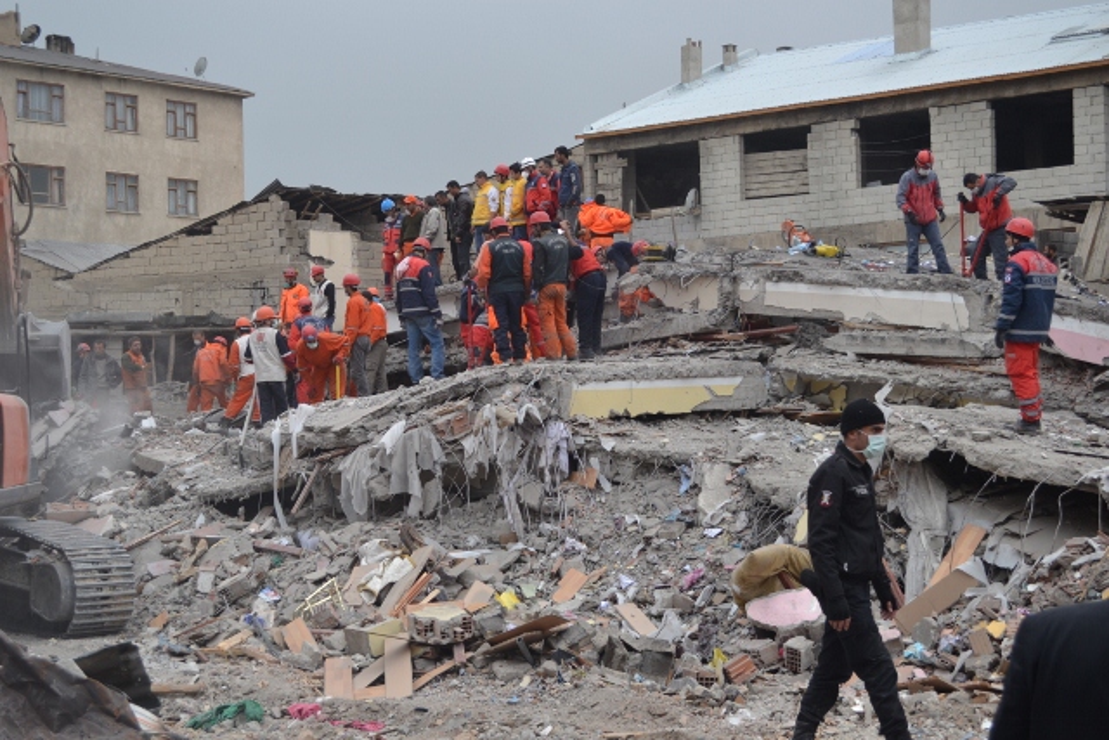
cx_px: 554
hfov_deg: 37.8
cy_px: 370
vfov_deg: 25.8
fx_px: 1618
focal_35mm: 52
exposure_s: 1/125
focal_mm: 35
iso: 100
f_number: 5.6
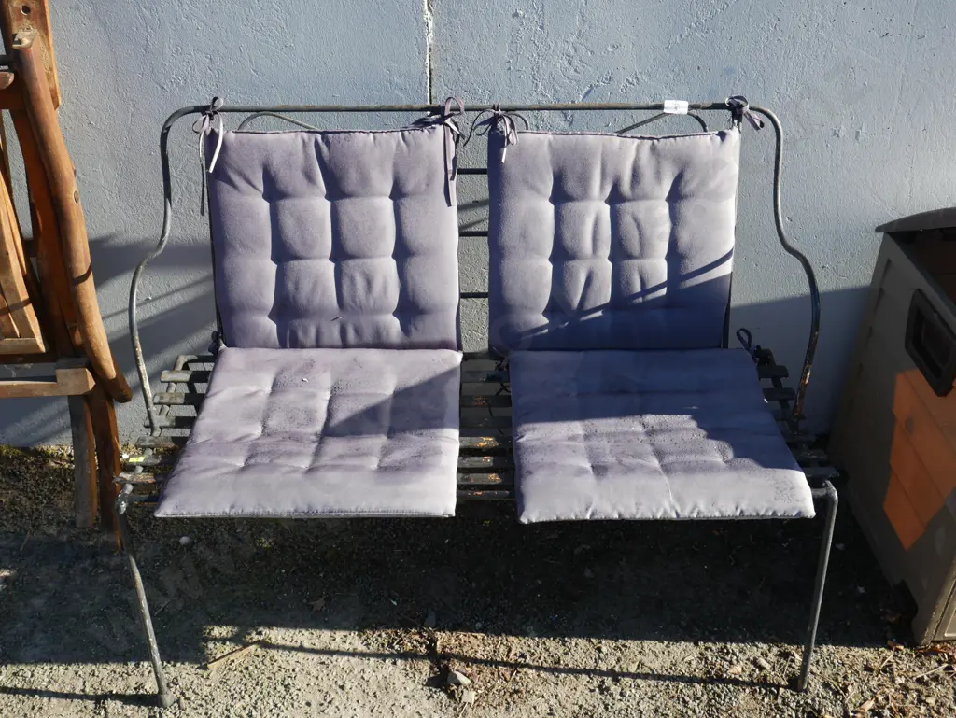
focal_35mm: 36
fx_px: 995
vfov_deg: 39.7
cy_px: 359
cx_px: 478
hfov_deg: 51.3
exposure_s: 1/200
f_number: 6.3
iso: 200
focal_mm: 18
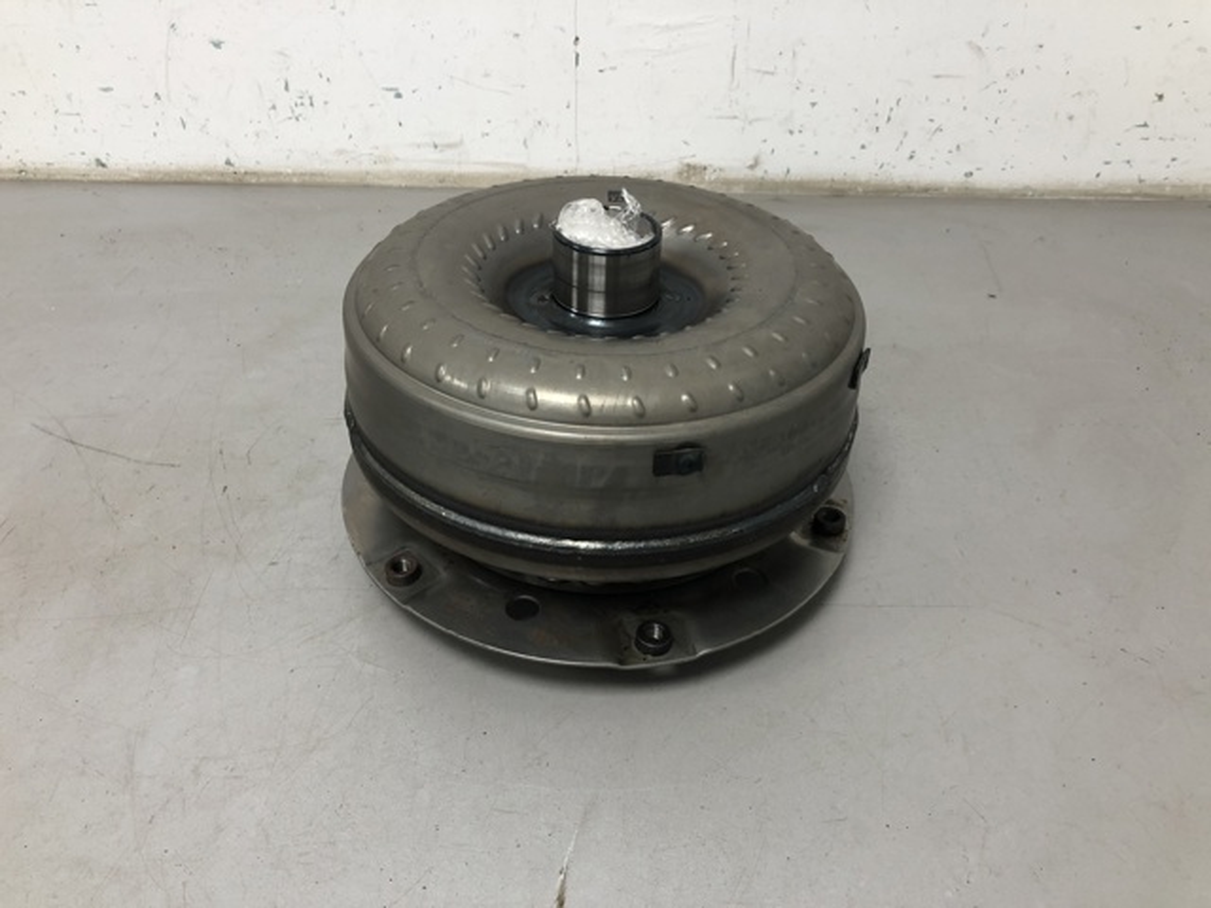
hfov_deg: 63.4
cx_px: 606
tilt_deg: -38.8
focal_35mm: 28
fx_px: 980
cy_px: 454
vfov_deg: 49.7
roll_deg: +0.8
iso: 32
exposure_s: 1/33
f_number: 1.8
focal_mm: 4
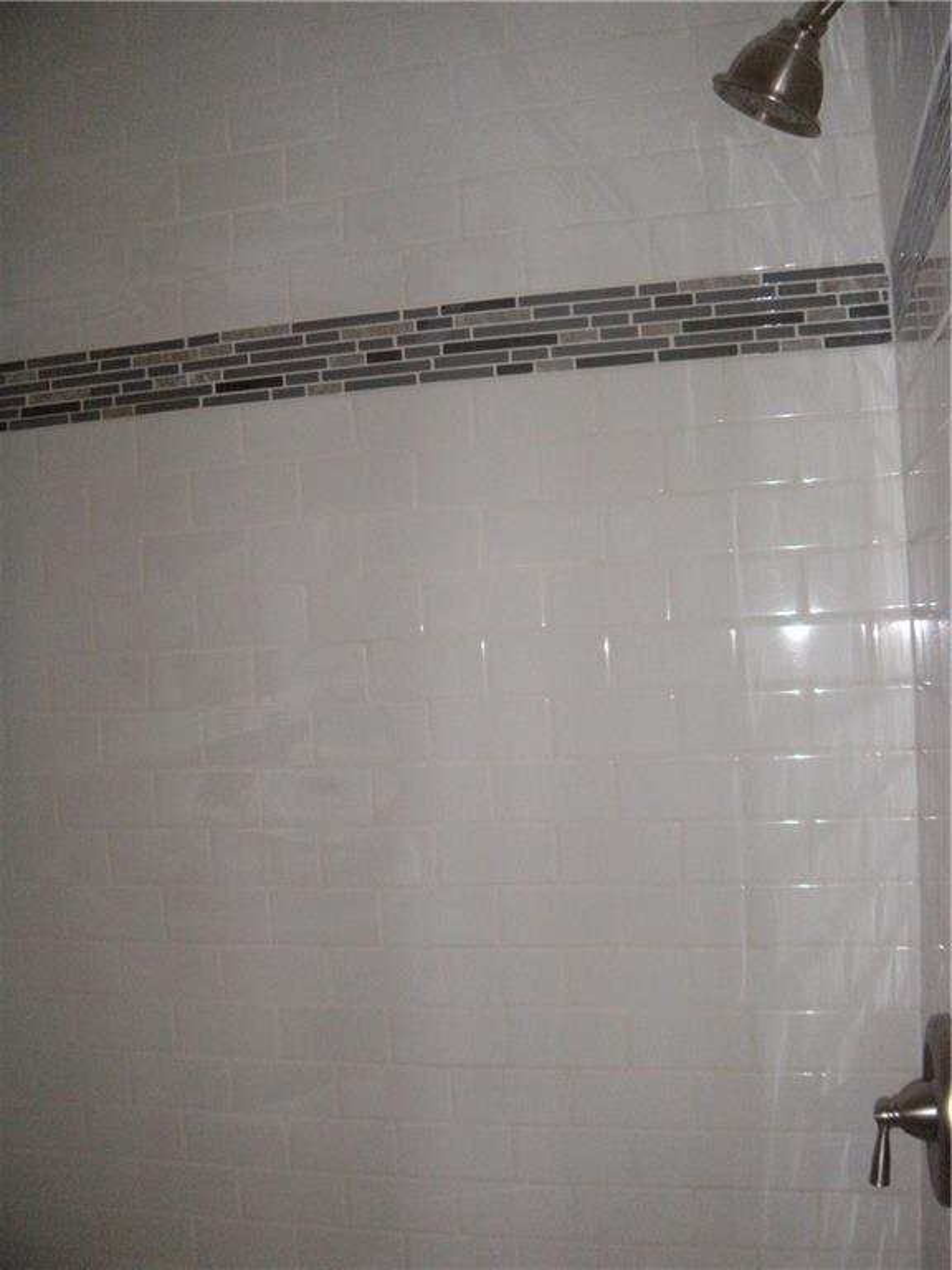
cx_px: 476
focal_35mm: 35
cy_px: 635
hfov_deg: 40.7
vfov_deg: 52.6
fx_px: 1283
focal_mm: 5.9
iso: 400
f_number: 3.8
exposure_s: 1/60
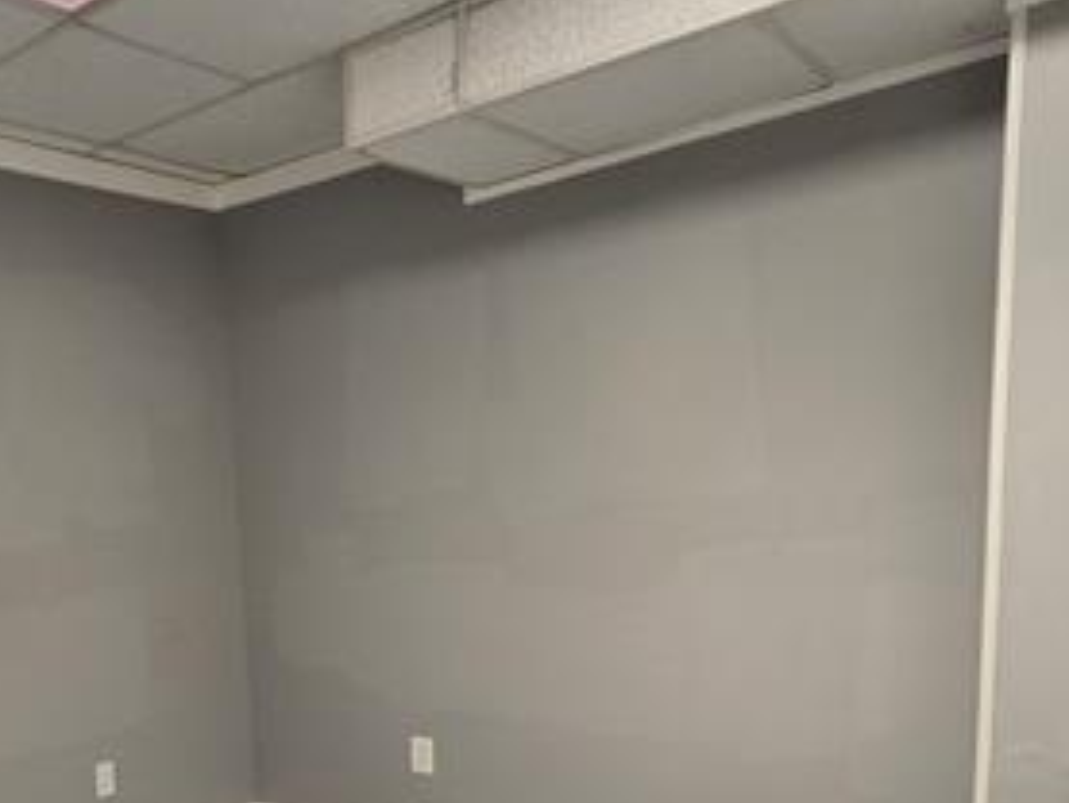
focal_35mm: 30
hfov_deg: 55.7
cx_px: 216
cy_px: 649
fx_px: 927
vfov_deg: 44.4
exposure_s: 1/60
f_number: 2.2
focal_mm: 2.2
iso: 250
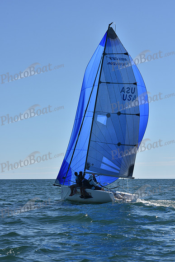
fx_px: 670
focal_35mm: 92
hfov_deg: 14.9
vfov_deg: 22.1
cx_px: 88
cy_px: 131
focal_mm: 92
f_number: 9
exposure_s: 1/1250
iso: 250
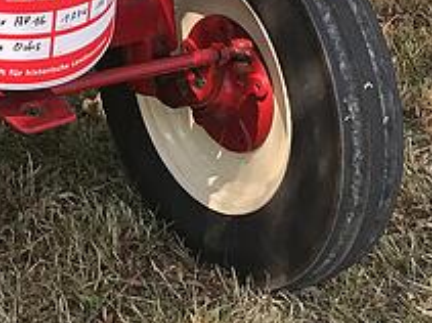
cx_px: -219
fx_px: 1322
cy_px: -235
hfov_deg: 16.8
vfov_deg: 12.8
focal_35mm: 106
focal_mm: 3.99
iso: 20
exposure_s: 1/517
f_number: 1.8
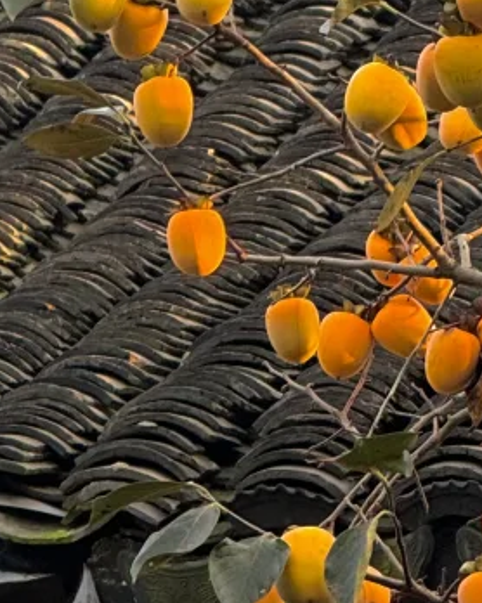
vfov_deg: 4.0
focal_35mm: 485
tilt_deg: +5.1
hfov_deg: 3.2
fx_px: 8656
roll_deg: -0.5
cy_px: 911
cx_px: 215
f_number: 2.8
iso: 100
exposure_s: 1/99
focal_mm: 15.66
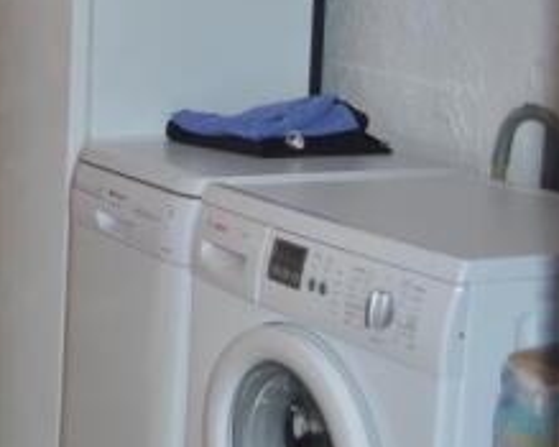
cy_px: 92
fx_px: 1257
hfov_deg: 21.3
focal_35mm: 76
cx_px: -268
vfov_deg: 19.9
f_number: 3.5
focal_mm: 18
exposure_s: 1/60
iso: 100
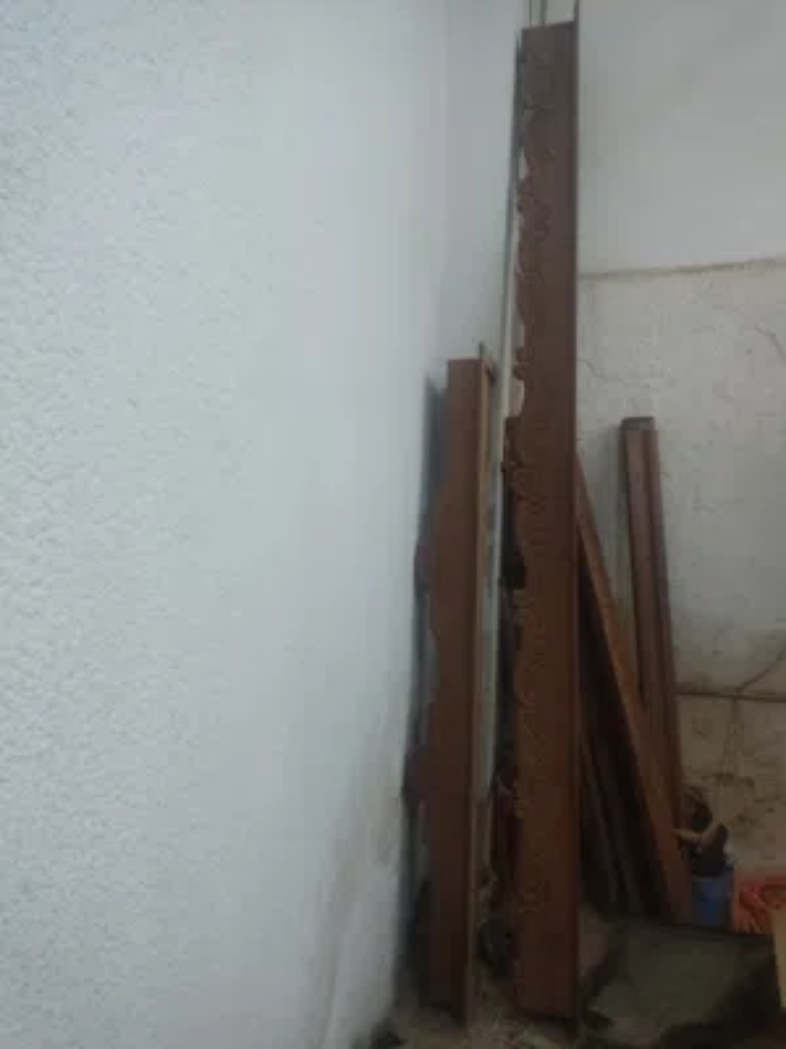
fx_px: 757
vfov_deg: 69.4
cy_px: 524
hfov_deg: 54.9
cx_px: 393
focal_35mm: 25
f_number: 1.79
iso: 740
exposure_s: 1/25
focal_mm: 4.71
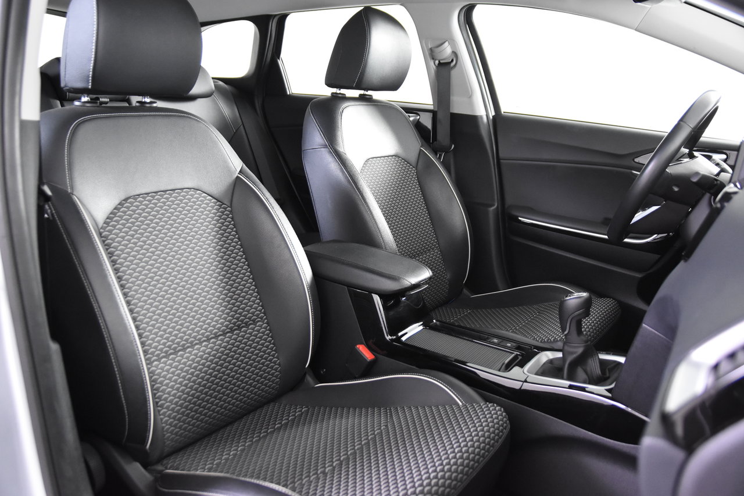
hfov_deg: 61.9
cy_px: 248
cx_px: 372
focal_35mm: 30
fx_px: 620
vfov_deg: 43.6
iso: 2800
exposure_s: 1/30
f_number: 2.8
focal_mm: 20
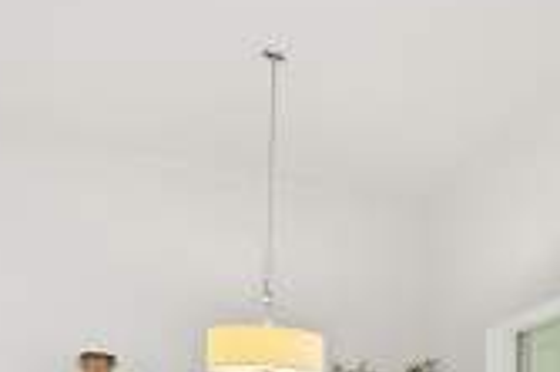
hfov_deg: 33.4
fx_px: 715
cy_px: 489
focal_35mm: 46
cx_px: 697
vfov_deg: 25.1
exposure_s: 1/320
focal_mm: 16
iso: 400
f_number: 9
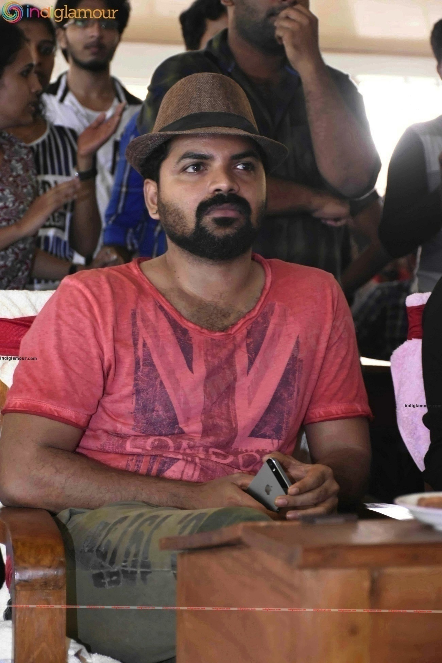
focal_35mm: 93
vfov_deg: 21.9
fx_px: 1713
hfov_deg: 14.7
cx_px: 221
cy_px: 332
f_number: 5
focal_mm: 62
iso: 2500
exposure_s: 1/125
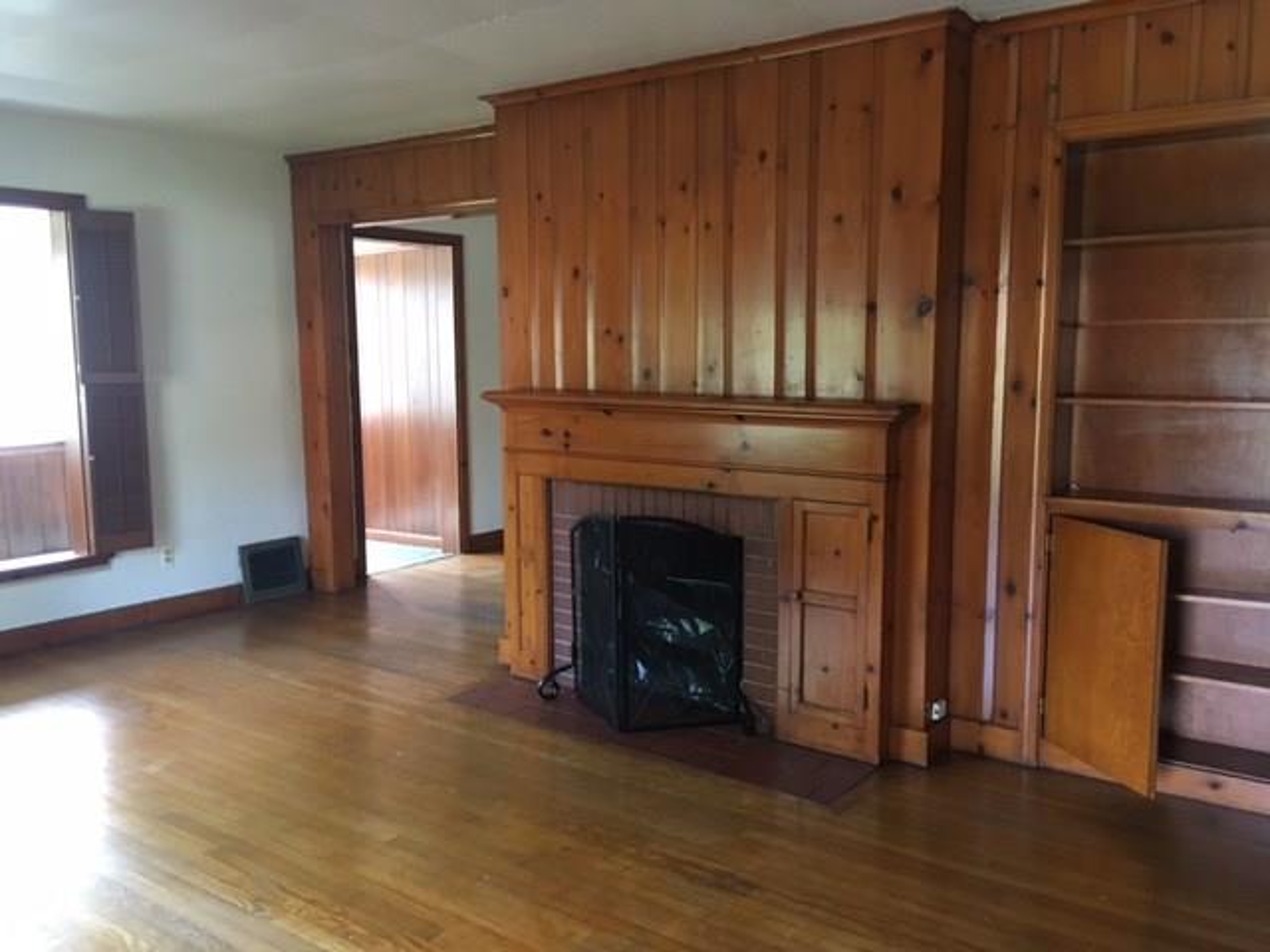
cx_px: 635
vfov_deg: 48.2
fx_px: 1064
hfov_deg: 61.7
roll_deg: +0.6
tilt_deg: -7.7
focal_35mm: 29
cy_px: 476
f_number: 2.2
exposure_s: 1/24
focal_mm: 4.15
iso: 200
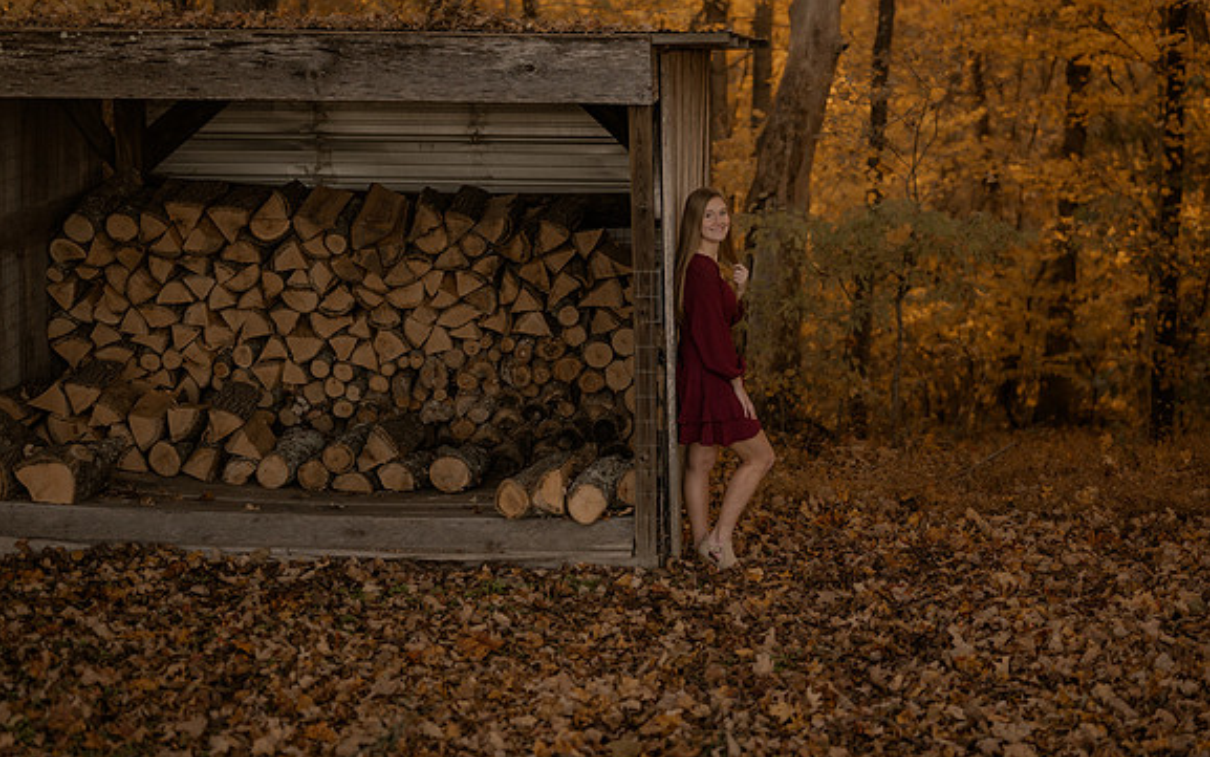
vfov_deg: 22.0
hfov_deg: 34.5
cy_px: 351
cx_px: 678
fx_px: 1946
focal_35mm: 59
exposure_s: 1/640
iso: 250
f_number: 1.8
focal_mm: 50
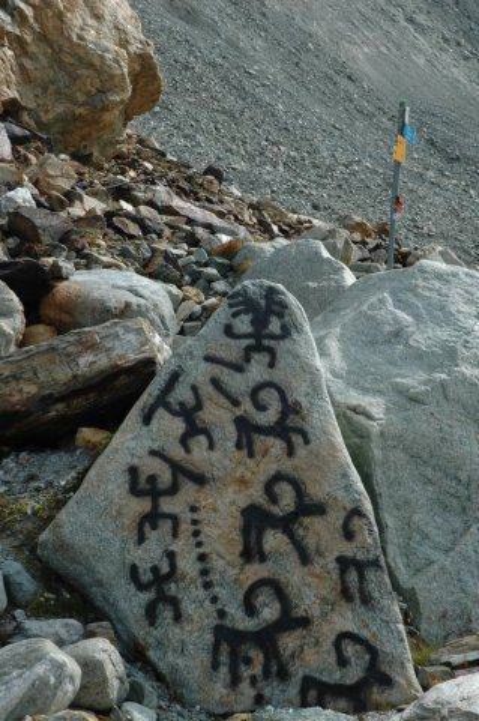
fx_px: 1500
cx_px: 240
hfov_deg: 18.1
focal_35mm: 75
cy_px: 360
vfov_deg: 27.0
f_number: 14
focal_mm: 50
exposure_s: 1/125
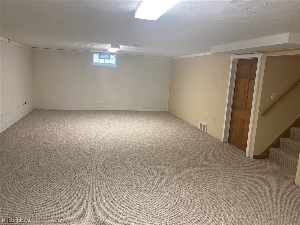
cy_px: 112
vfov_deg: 53.1
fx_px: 225
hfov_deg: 67.3
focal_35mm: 26
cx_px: 150
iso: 100
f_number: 1.8
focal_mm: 4.25
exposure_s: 1/60
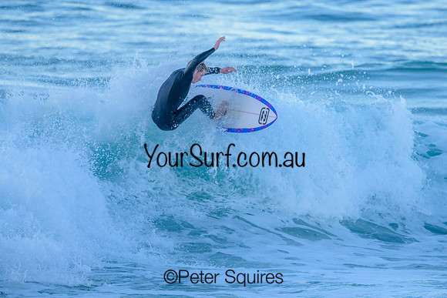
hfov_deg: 2.2
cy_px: 133
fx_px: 11831
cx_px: 239
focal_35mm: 953
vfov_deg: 1.4
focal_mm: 800
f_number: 6.3
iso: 900
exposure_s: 1/1600
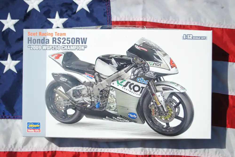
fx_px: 353
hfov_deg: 36.8
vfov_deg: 25.1
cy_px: 78
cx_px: 118
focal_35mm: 54
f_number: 6.3
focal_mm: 36
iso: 100
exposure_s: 1/800
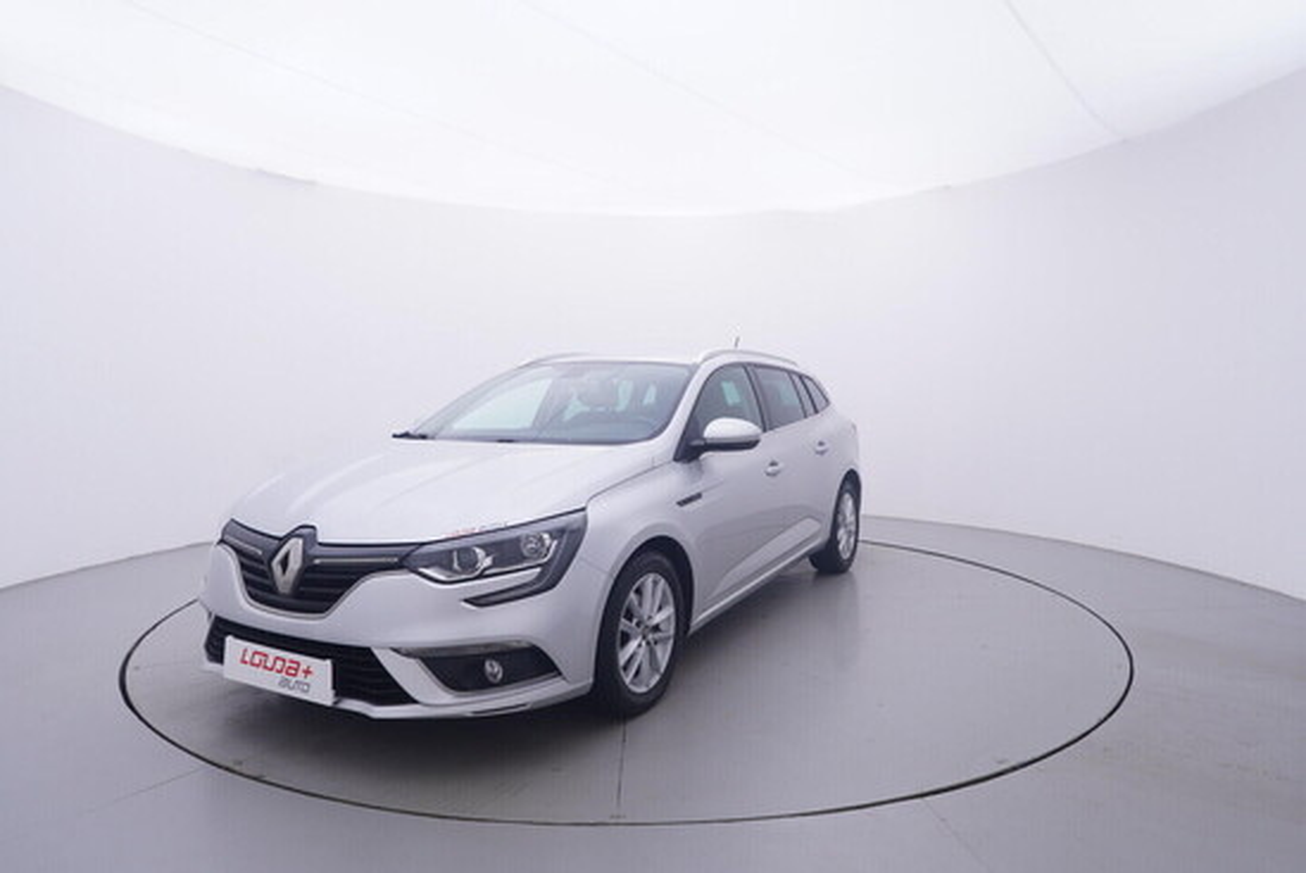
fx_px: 817
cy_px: 436
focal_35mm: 22
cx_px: 653
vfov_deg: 56.2
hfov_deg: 77.3
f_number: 5
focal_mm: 15
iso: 200
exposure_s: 1/80
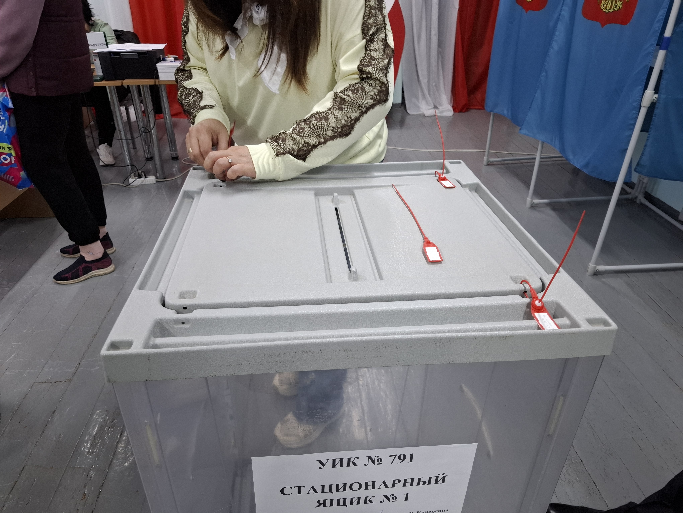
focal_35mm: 23
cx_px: 342
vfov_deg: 58.9
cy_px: 256
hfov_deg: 73.9
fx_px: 454
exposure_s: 1/50
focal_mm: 5.54
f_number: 1.8
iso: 200
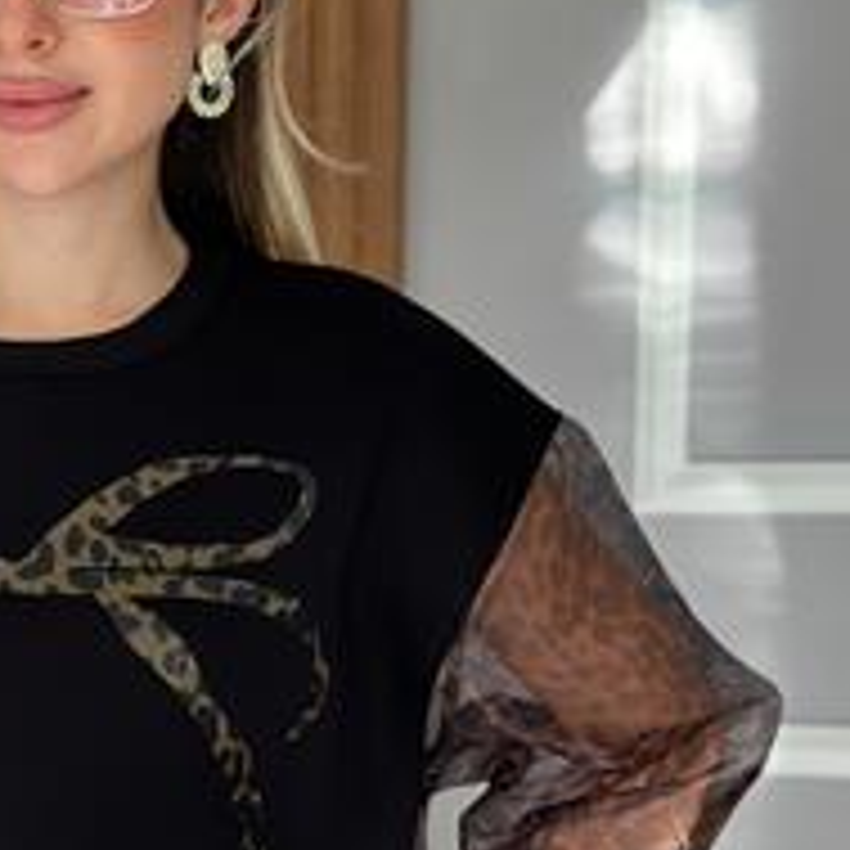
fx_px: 3250
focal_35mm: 117
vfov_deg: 14.8
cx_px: 36
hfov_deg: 14.7
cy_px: 747
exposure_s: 1/66
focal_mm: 6.86
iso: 125
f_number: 1.78
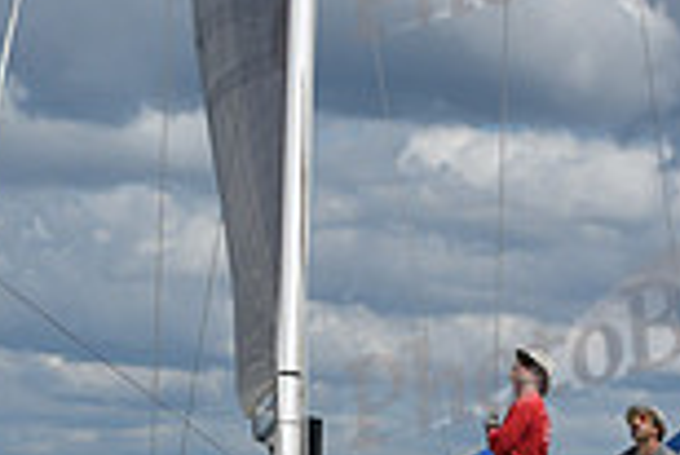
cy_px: 625
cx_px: 119
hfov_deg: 7.8
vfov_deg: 5.2
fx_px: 4991
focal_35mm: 264
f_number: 10
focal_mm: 70
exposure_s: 1/1250
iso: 250
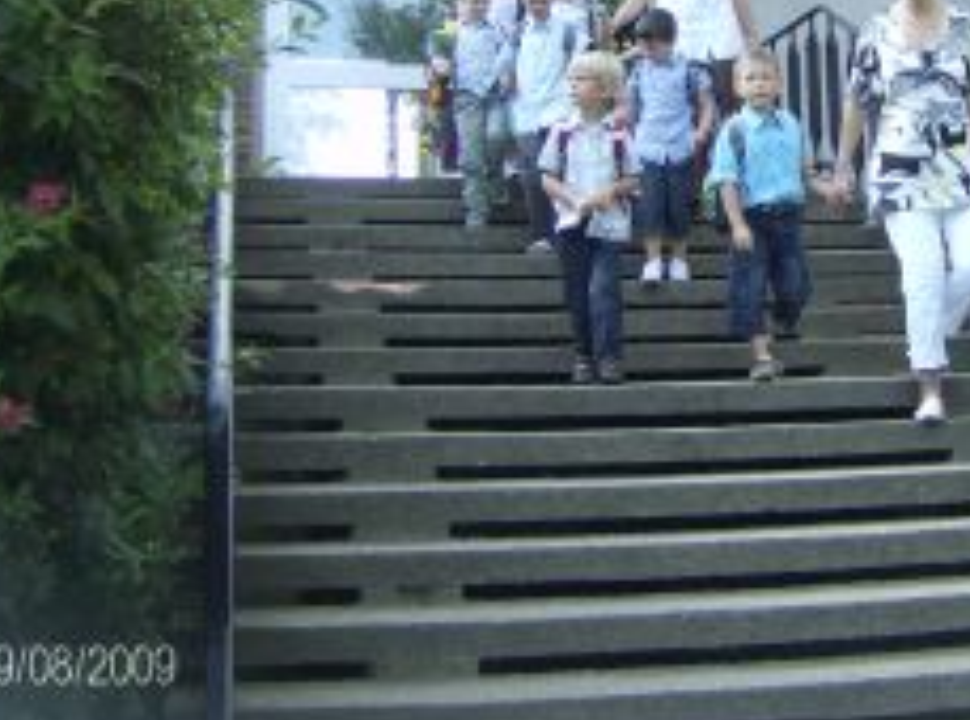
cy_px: 178
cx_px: 716
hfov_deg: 30.4
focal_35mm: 63
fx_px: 1759
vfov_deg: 22.9
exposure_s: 1/137
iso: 100
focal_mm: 6
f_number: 2.8
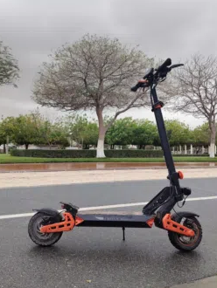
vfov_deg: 46.8
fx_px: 334
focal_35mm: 40
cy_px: 138
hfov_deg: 36.0
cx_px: 102
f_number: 1.75
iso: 100
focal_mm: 5.25
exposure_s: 1/175
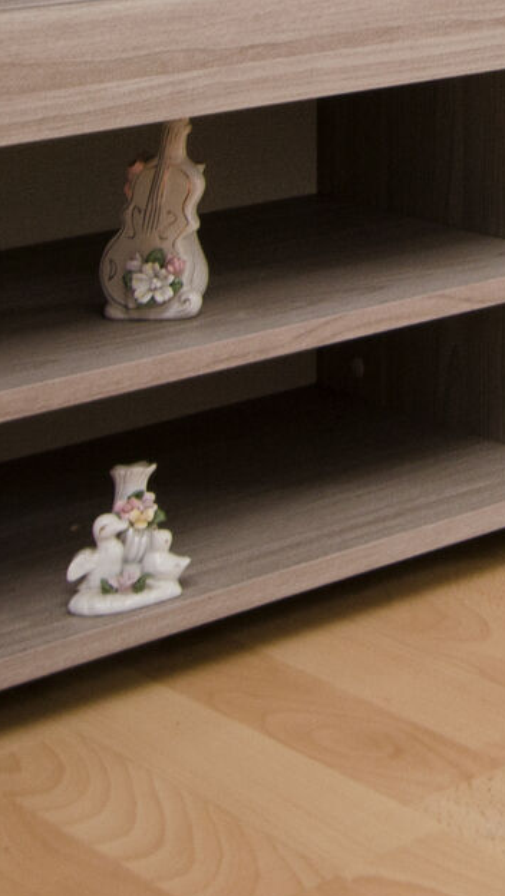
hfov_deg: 9.6
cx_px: 1386
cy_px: -323
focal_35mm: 105
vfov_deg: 18.6
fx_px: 2505
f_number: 7.1
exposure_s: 1/30
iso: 100
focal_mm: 15
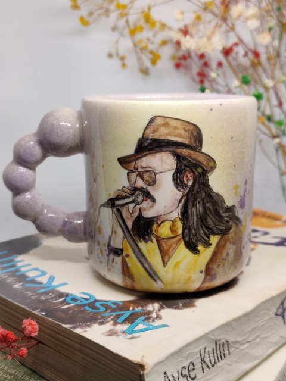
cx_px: 143
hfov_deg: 31.5
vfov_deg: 41.2
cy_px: 190
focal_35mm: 46
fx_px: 507
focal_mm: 6.19
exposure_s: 1/100
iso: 125
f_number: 1.65
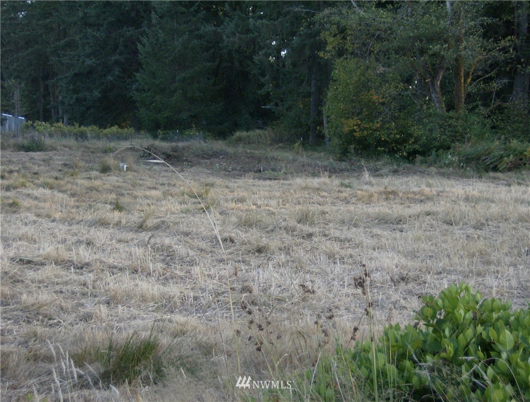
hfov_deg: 27.7
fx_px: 1076
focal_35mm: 70
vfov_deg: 21.2
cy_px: 201
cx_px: 265
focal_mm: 11.6
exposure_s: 1/97.8
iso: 183
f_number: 3.7
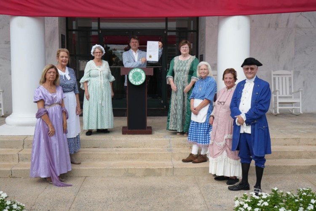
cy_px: 106
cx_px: 158
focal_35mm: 44
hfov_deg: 44.5
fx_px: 386
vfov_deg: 30.5
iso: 100
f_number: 5
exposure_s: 1/640
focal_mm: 44
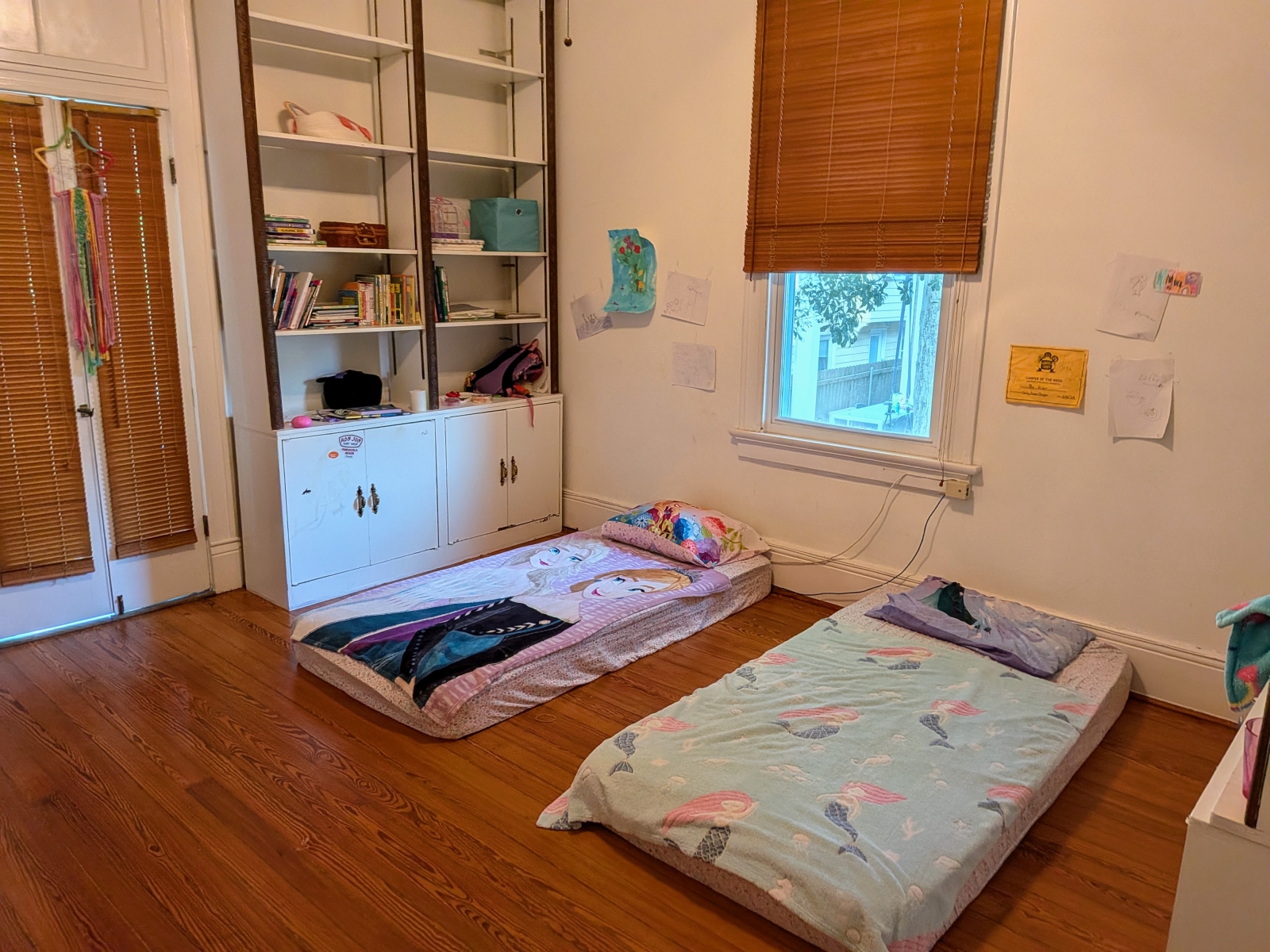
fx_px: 881
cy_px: 476
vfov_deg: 56.8
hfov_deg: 71.6
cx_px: 635
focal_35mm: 24
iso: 32
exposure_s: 1/120
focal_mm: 4.53
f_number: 1.7
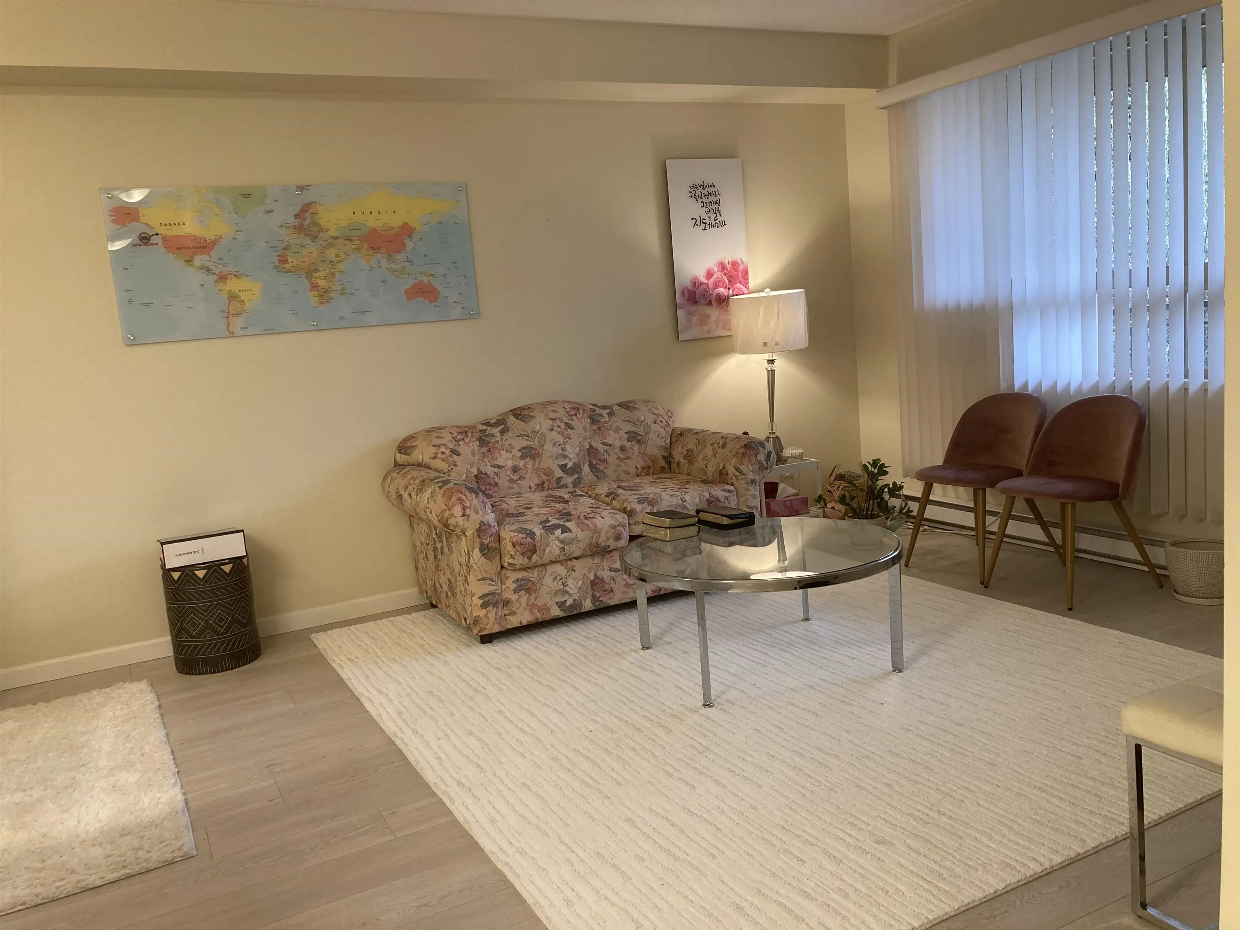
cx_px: 620
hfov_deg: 63.4
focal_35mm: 28
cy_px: 465
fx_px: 1003
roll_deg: +4.0
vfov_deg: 49.7
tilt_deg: -8.0
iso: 125
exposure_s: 1/60
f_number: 1.8
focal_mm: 3.99
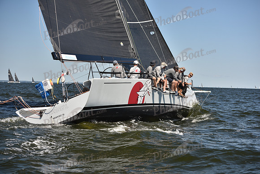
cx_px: 130
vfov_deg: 19.5
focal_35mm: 70
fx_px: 506
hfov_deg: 28.8
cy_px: 87
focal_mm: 70
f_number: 4
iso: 250
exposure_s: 1/1000
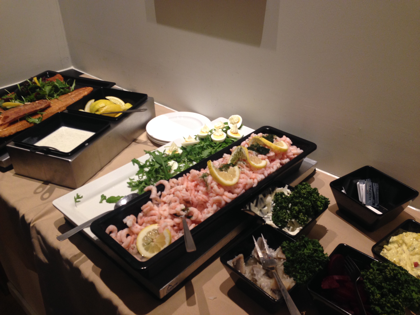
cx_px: 210
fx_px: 400
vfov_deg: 42.9
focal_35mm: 33
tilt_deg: -32.7
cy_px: 158
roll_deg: +3.8
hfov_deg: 55.4
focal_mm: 4.12
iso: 80
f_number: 2.4
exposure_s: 1/20
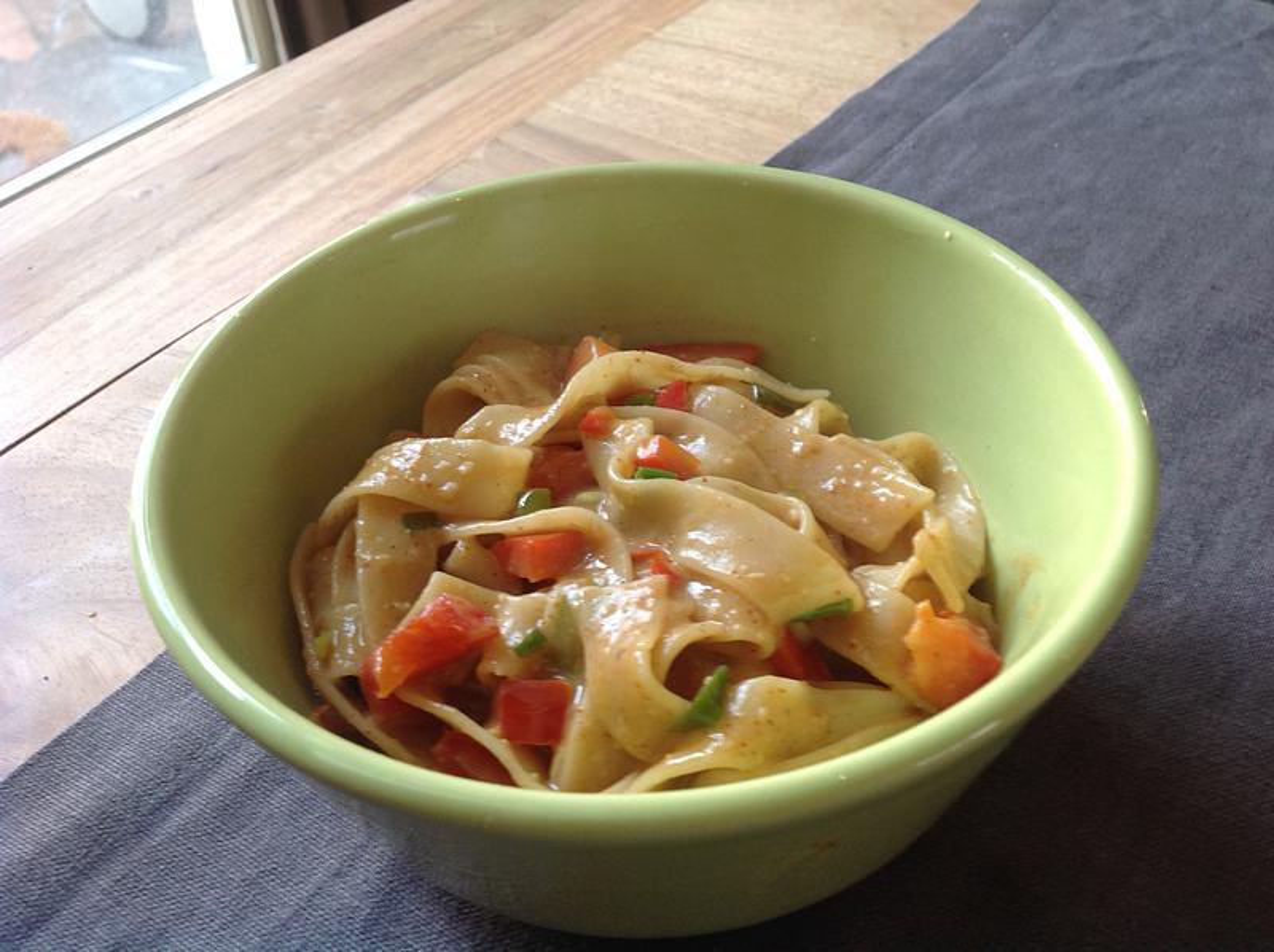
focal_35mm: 35
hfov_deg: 52.7
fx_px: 1287
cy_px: 476
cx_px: 637
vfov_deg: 40.6
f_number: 2.4
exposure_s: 1/15
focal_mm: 4.28
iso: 80
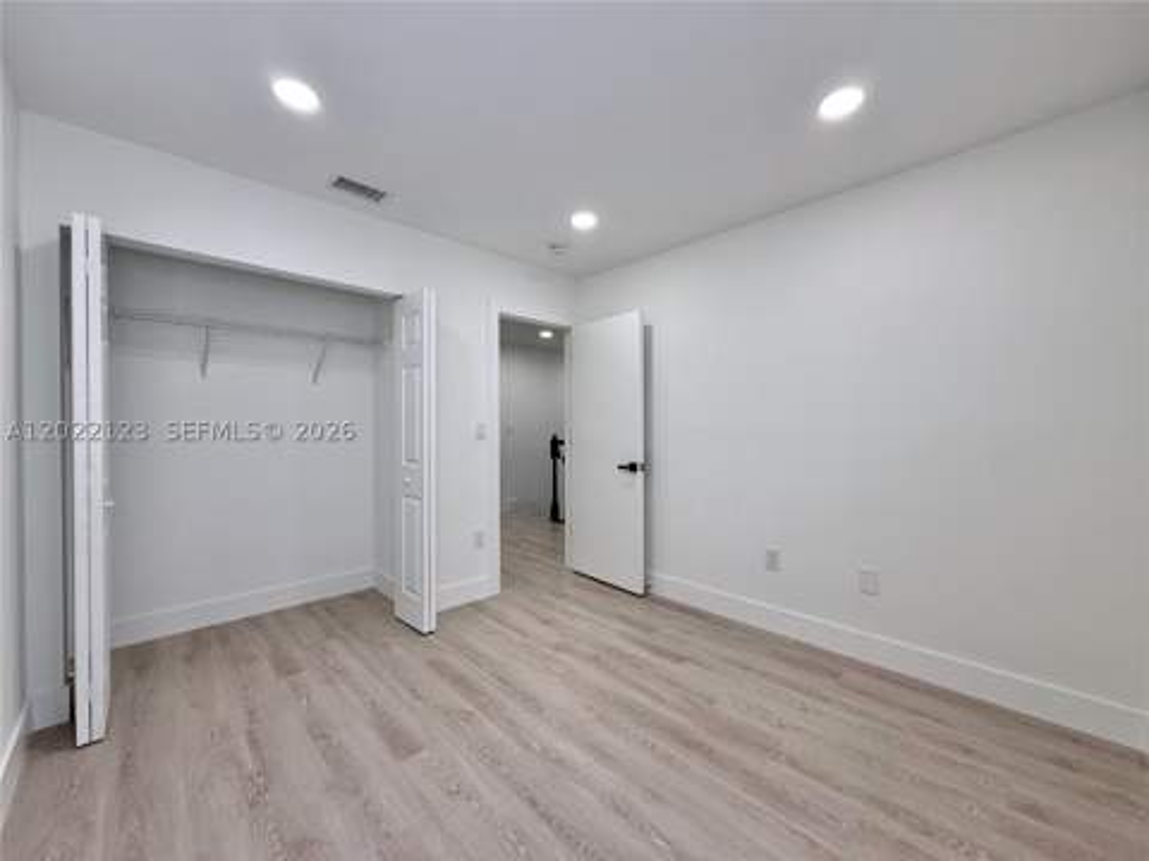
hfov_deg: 102.1
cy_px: 430
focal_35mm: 14
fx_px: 465
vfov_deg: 85.7
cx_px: 574
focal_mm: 2.22
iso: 50
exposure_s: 1/99
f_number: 2.2
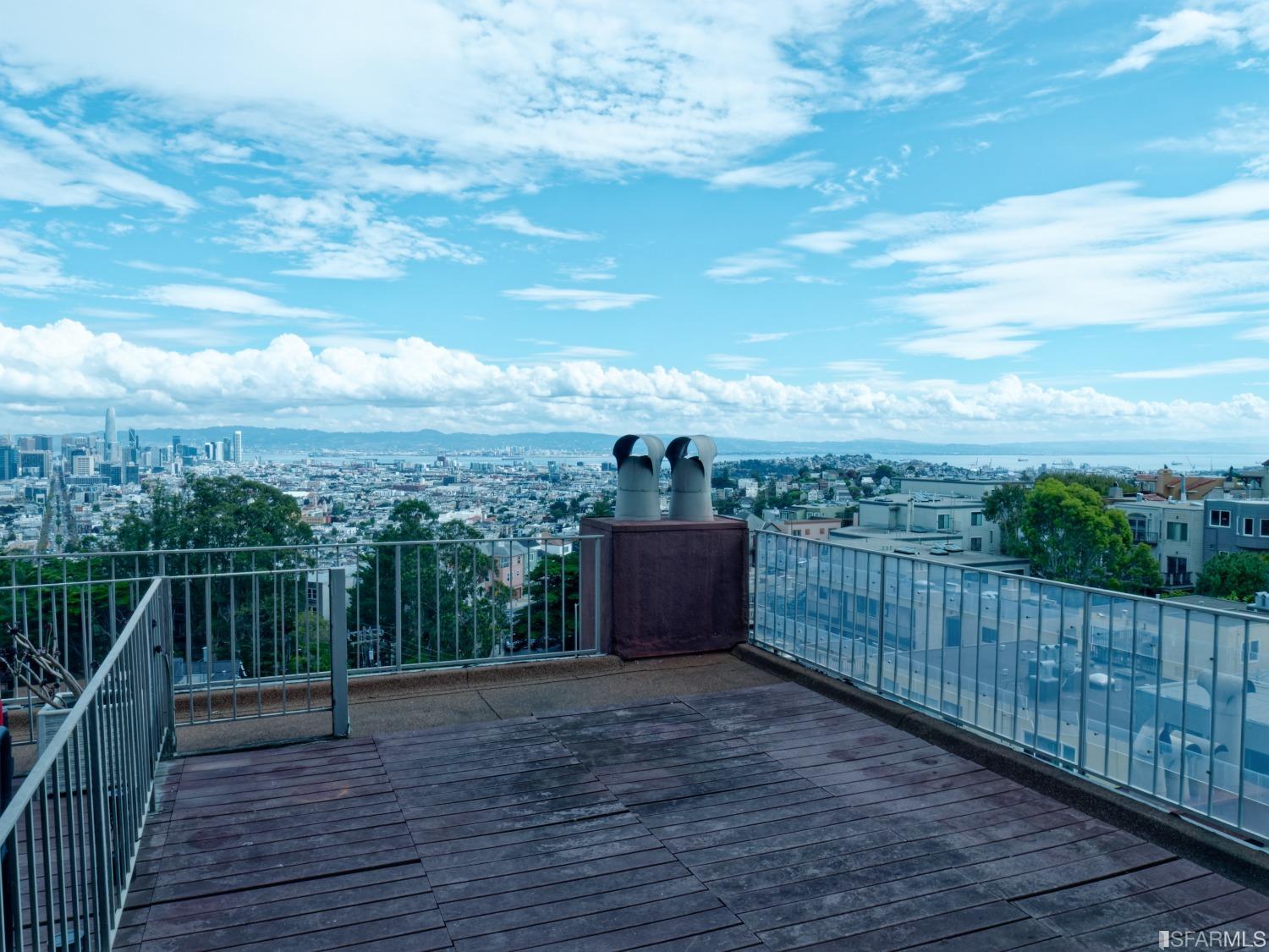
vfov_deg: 56.8
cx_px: 634
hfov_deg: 71.6
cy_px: 476
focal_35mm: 24
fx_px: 880
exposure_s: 1/80
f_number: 22
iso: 400
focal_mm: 12
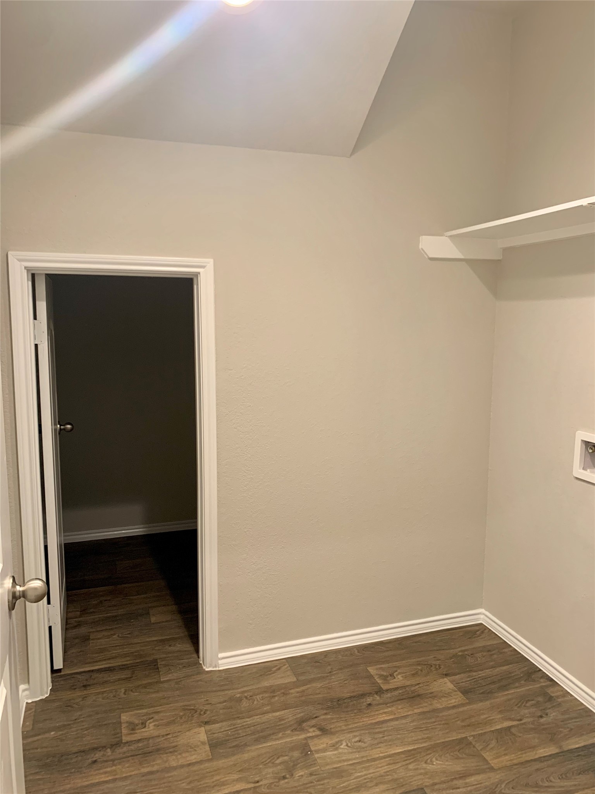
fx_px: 596
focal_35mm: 26
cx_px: 298
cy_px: 397
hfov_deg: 53.1
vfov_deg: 67.3
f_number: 1.8
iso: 160
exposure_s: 1/60
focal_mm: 4.25
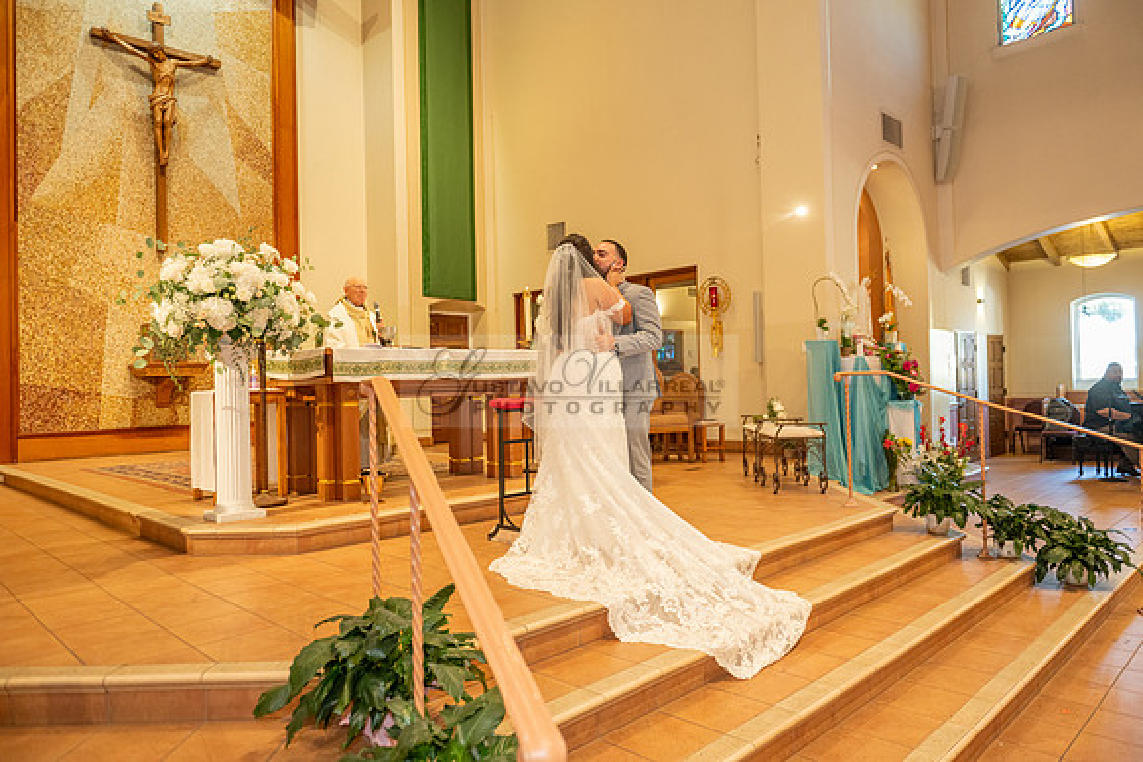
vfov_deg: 53.2
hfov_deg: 73.7
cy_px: 381
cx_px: 572
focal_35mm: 24
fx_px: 762
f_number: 2.8
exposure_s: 1/160
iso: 1600
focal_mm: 24
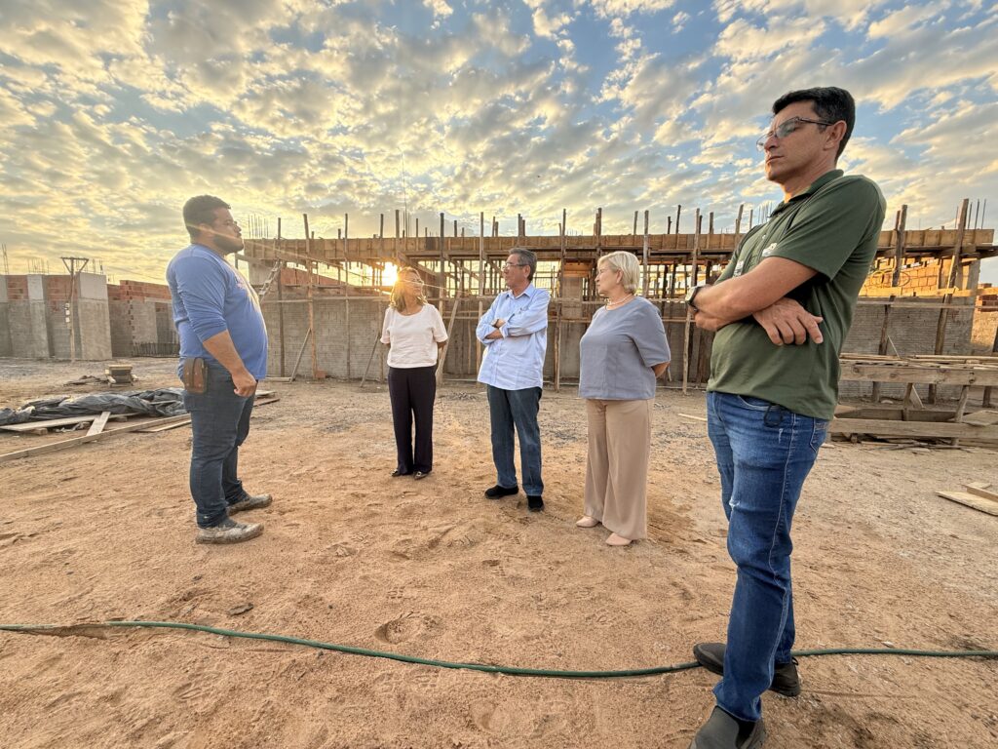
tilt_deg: -5.2
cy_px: 374
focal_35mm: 14
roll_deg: -1.1
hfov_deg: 102.1
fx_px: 404
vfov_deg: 85.7
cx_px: 499
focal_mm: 2.22
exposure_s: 1/344
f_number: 2.2
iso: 64
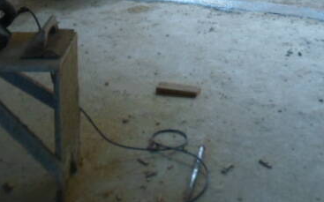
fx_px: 653
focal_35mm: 74
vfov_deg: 15.9
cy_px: -114
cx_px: 183
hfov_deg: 27.8
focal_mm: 4.5
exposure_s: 1/60
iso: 80
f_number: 2.5
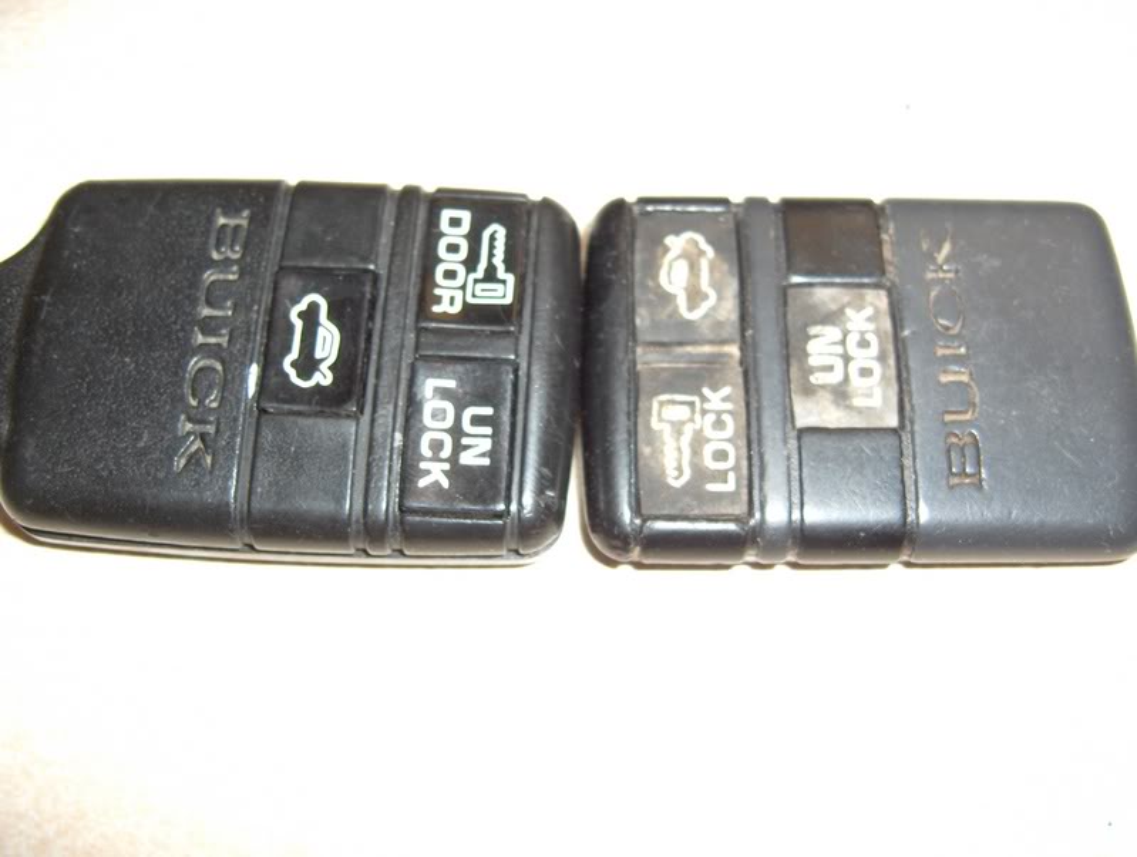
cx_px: 568
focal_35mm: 39
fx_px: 1283
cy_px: 428
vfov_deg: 36.9
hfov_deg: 47.8
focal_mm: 8
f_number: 4.8
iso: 100
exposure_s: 1/60
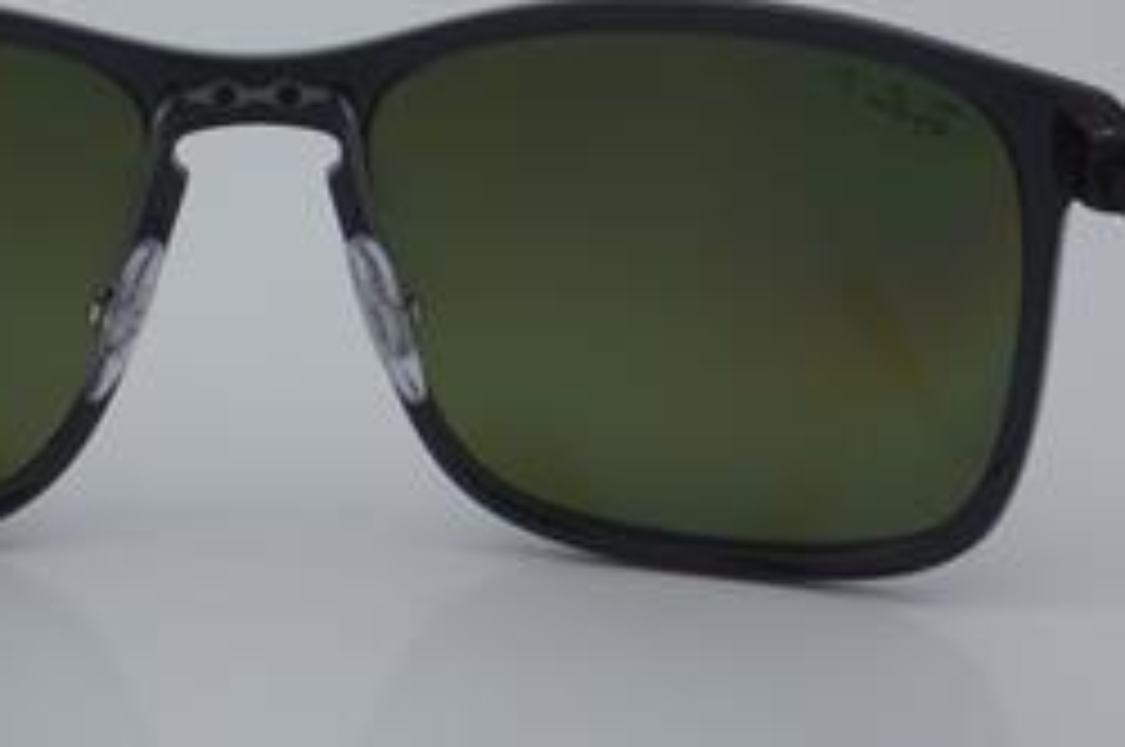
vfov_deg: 11.4
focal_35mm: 120
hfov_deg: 17.0
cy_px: 194
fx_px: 3745
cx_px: 266
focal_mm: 50
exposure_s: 1/4
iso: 100
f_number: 32
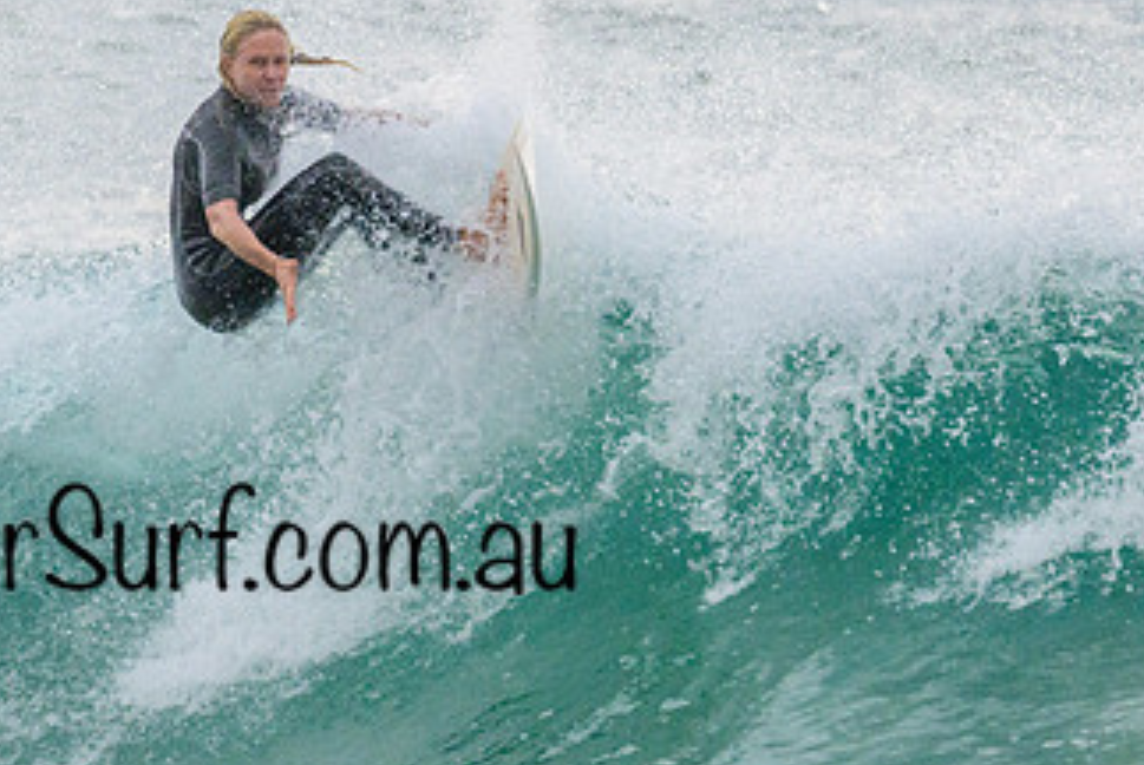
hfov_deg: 1.5
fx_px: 43987
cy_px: 321
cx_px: 488
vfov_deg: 1.0
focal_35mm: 1383
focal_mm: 560
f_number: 11
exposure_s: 1/2000
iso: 1400
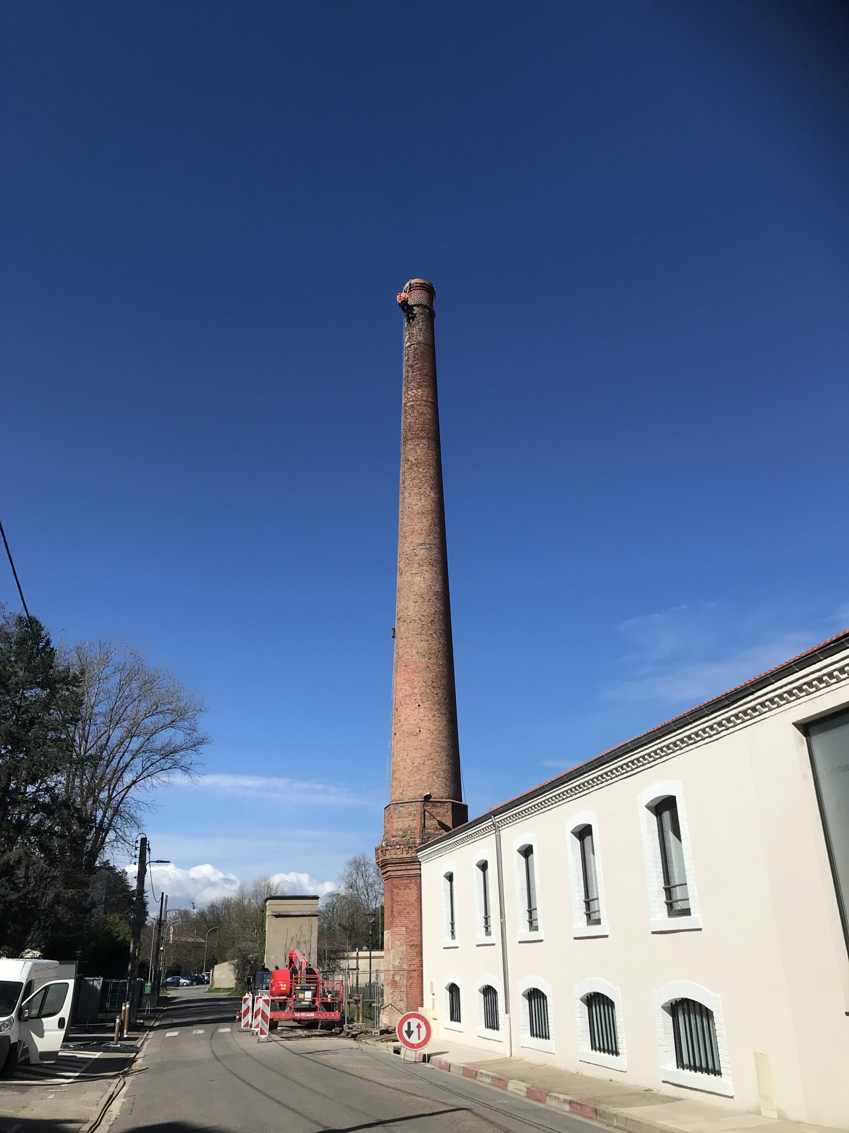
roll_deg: +0.8
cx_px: 424
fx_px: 916
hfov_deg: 49.7
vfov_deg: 63.4
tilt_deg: +23.2
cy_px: 566
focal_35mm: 28
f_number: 1.8
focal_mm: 3.99
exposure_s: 1/3831
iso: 20
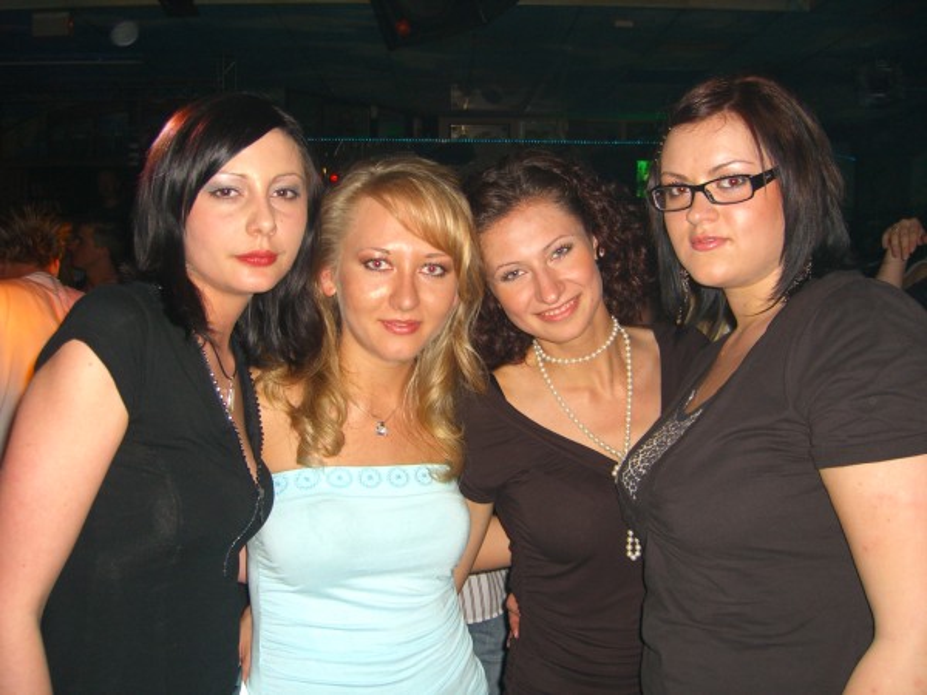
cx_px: 464
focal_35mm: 38
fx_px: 1018
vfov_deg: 37.7
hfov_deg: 49.0
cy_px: 348
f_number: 2.8
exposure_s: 1/60
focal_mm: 7.9
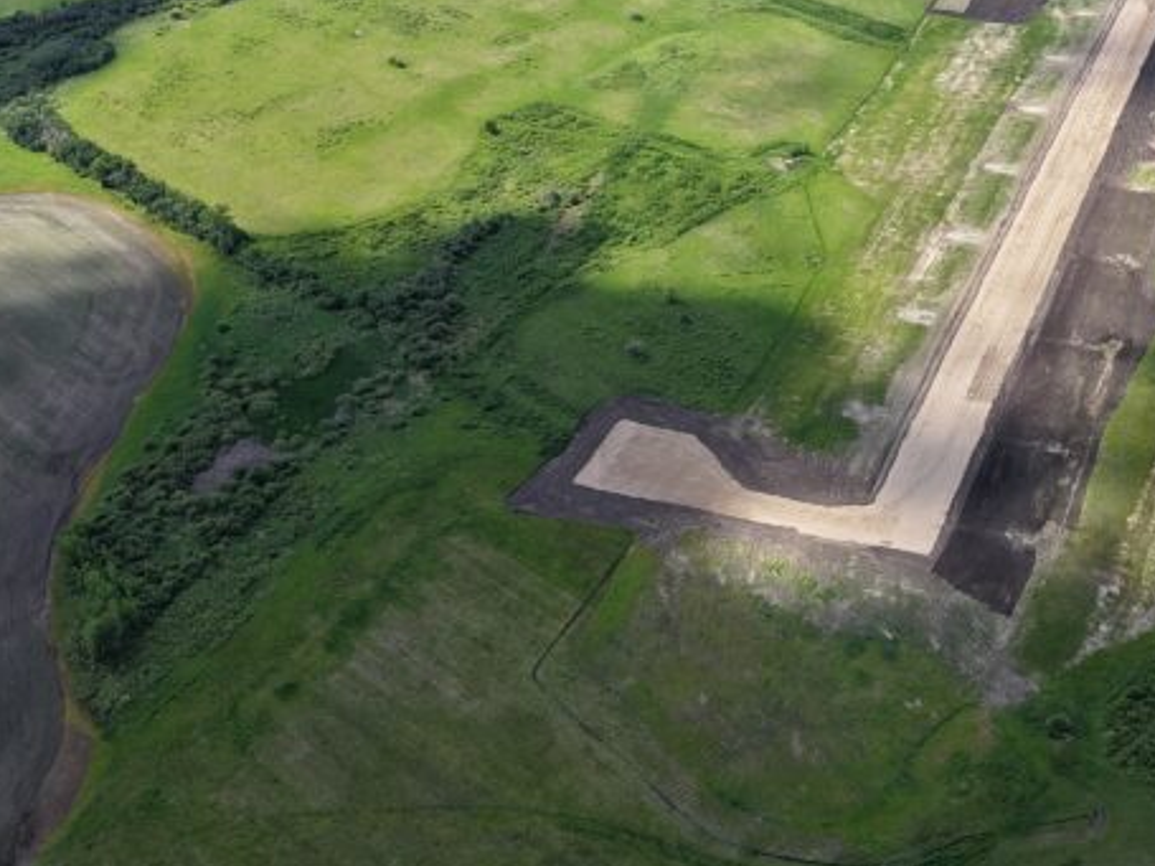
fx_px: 1801
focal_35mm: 54
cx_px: 883
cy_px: 71
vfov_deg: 26.1
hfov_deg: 34.7
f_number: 1.8
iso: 250
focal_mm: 8.67
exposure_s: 1/4000
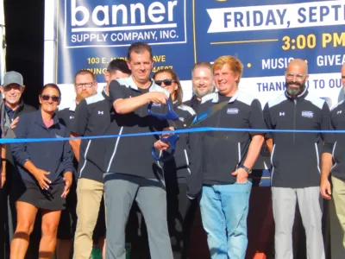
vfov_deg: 8.2
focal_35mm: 182
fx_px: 1814
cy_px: 130
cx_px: 172
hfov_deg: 10.9
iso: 125
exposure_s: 1/500
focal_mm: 32.8
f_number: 5.3
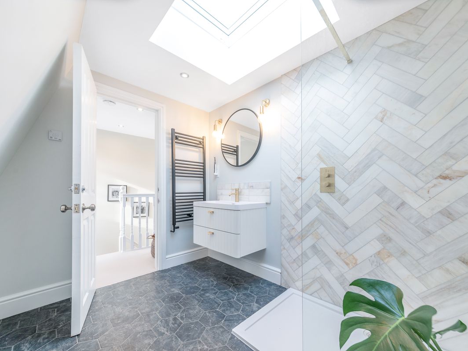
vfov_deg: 89.9
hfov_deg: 106.1
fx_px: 176
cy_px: 176
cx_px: 242
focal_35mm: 13
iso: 200
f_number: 8
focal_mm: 12
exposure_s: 1/20
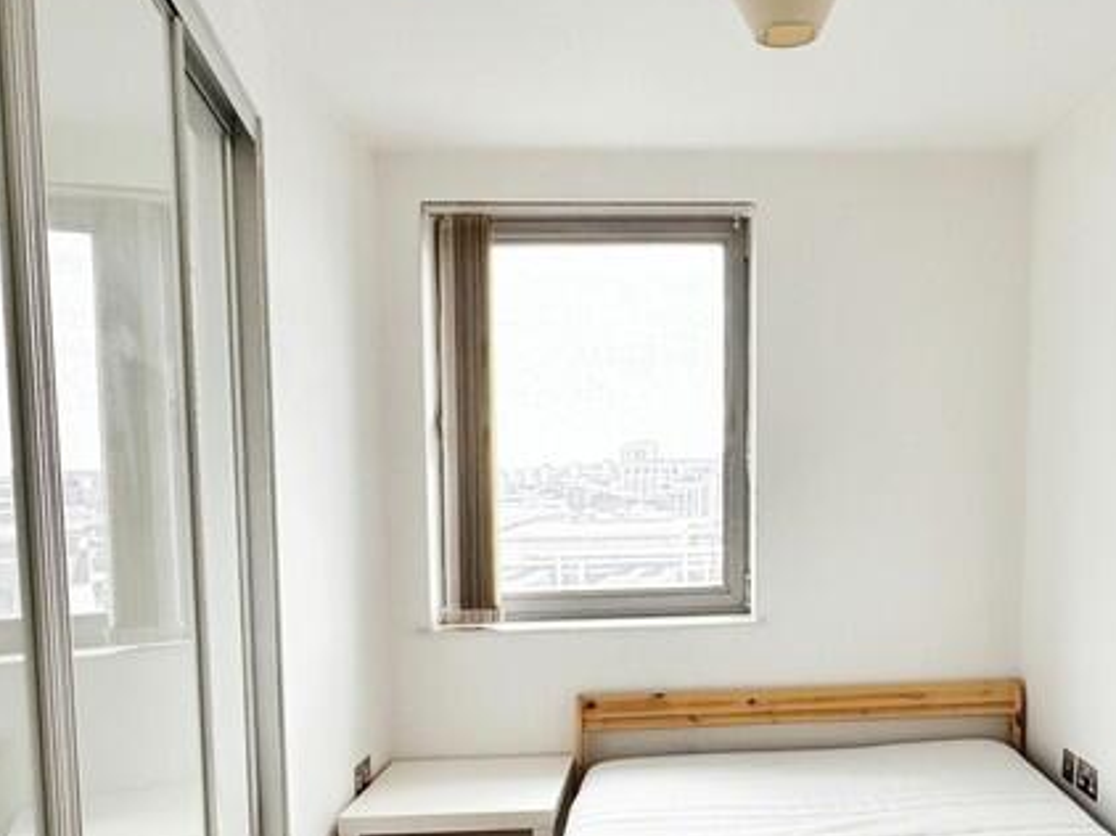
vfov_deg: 39.8
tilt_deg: -7.6
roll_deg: +1.4
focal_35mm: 34
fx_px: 1096
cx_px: 815
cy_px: 685
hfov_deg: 52.0
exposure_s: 1/193
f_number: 2.2
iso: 40
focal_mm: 2.22
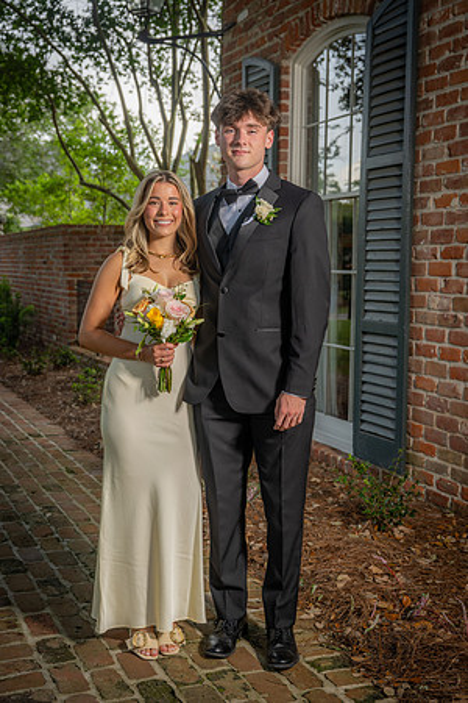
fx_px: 877
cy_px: 352
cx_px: 234
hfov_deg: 29.9
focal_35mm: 45
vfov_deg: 43.6
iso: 100
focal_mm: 45
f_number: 5
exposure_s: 1/125
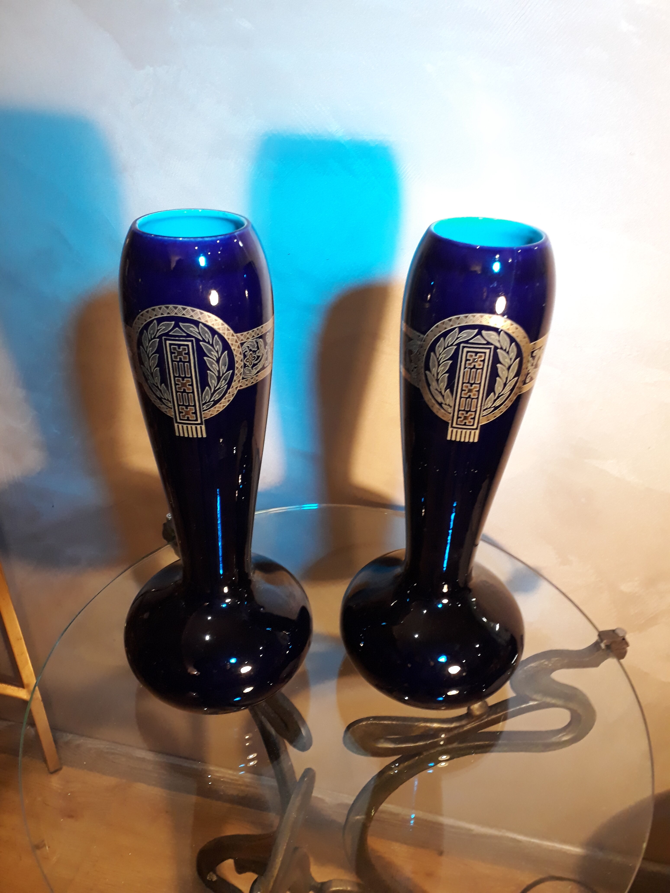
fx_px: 697
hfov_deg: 51.4
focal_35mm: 27
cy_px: 446
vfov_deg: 65.3
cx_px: 335
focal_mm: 3.6
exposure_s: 1/17
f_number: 1.9
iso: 250
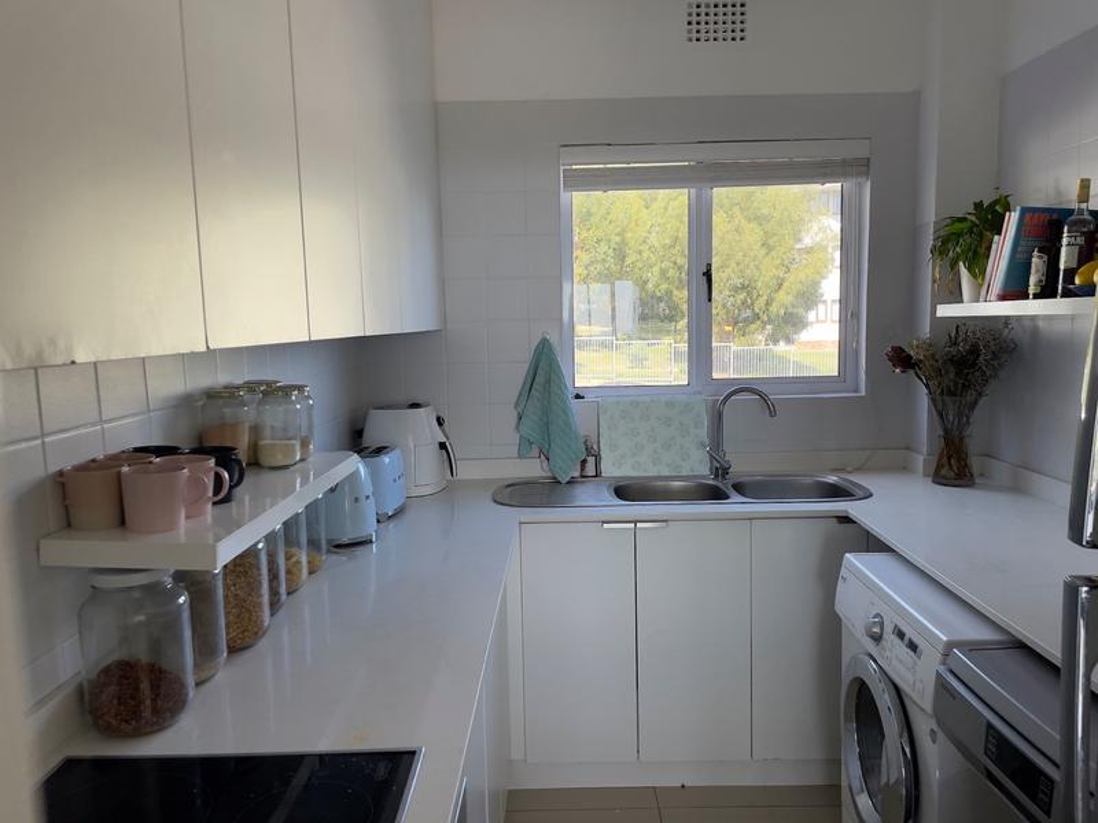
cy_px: 412
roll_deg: +1.4
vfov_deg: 53.1
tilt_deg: -5.7
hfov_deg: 67.3
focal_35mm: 26
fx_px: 825
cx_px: 549
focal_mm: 4.2
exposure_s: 1/485
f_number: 1.6
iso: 50
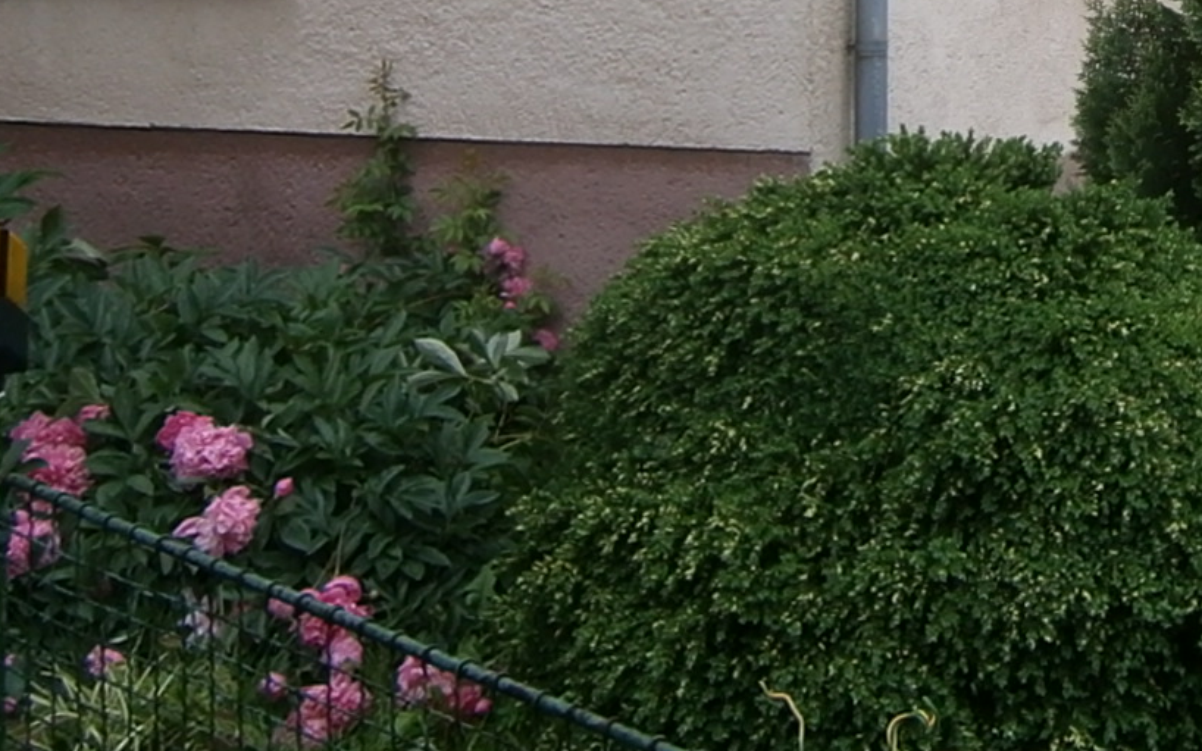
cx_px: 1274
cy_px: -197
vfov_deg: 17.8
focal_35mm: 69
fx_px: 2260
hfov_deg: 27.6
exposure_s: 1/200
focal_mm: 4.7
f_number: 2.8
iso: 80
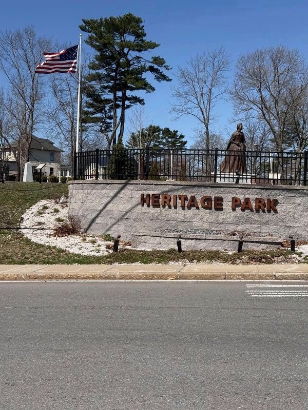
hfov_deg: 30.3
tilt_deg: +1.4
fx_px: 569
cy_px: 205
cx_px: 154
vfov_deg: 39.7
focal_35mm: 48
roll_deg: -2.3
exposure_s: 1/7874
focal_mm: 6.76
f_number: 1.78
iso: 80
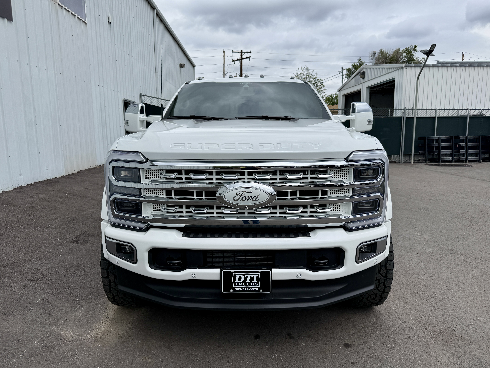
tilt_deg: -9.1
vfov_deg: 56.8
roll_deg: +0.6
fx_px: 340
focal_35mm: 24
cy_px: 184
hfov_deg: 71.6
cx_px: 245
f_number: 1.78
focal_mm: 6.76
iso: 80
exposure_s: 1/6711
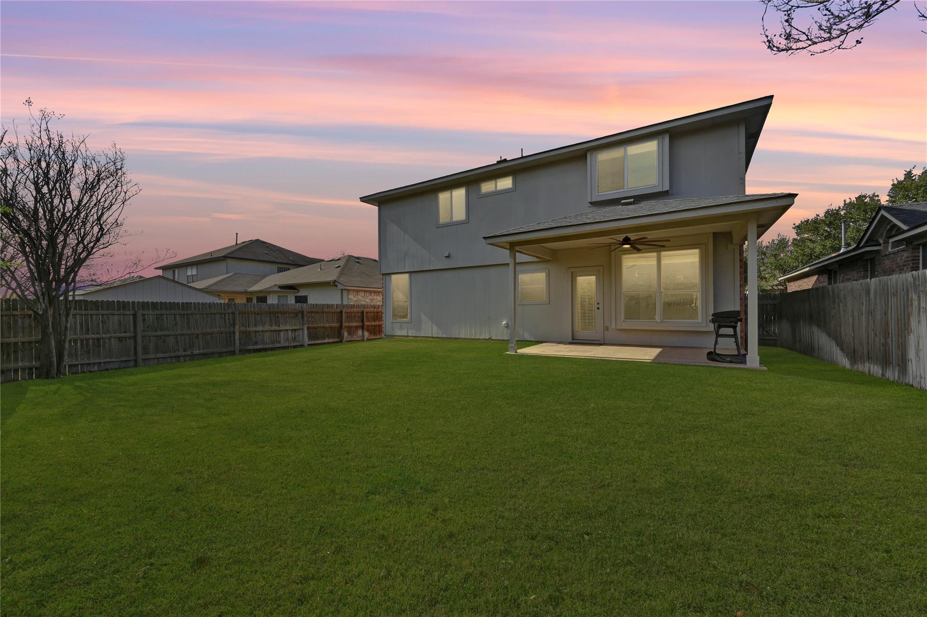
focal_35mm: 14
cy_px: 308
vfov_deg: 81.1
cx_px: 464
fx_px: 360
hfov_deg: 104.3
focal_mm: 14
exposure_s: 1/200
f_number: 14
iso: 200
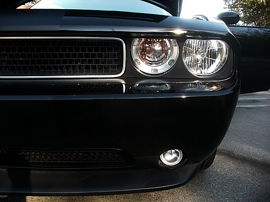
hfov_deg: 51.4
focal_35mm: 36
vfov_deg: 39.7
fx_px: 281
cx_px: 135
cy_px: 101
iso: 100
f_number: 2.8
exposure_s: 1/80
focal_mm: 6.3
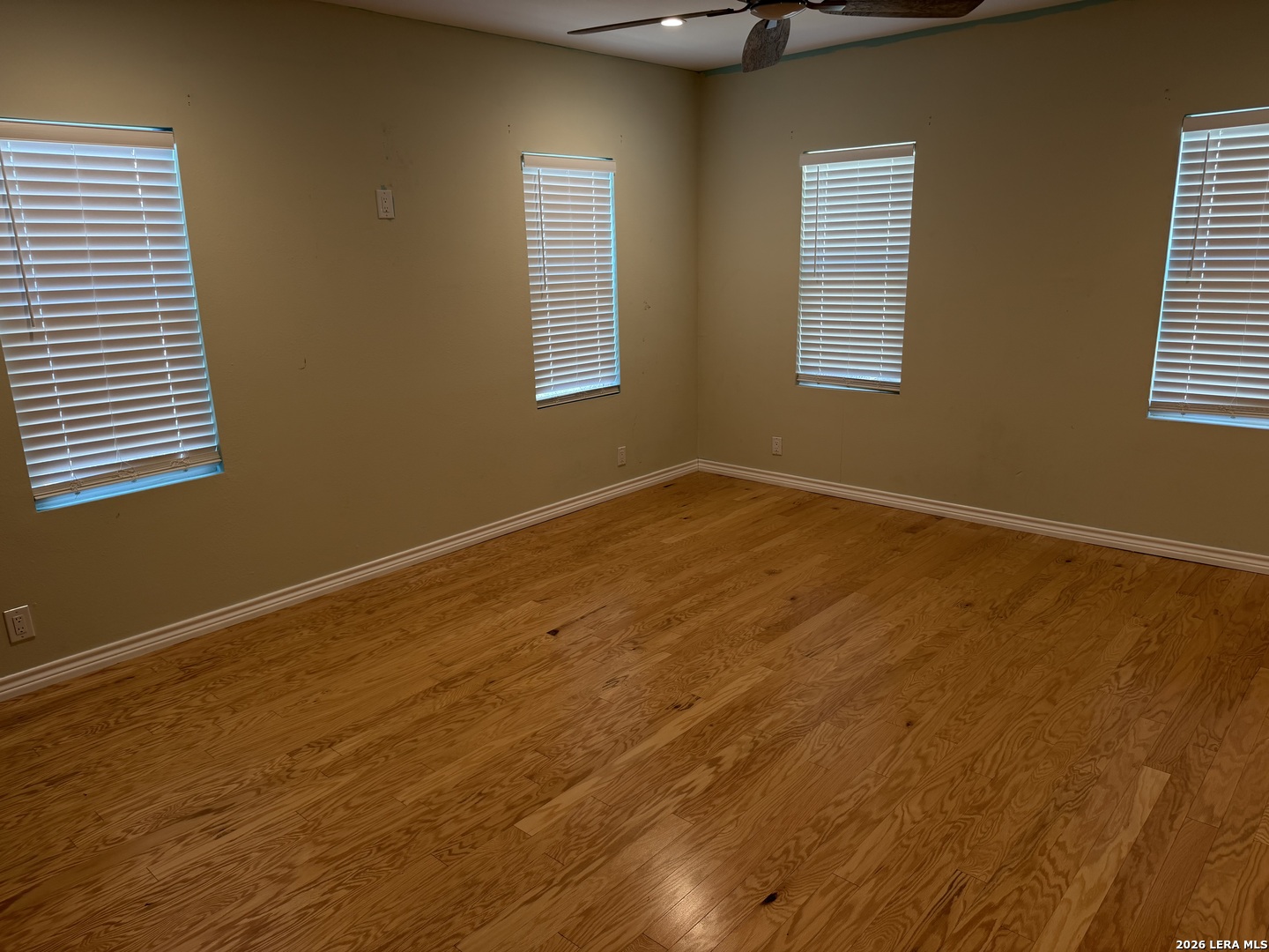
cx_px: 634
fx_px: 880
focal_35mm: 24
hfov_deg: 71.6
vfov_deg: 56.8
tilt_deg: -15.8
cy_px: 476
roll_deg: +1.7
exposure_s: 1/60
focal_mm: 6.76
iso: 125
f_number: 1.78
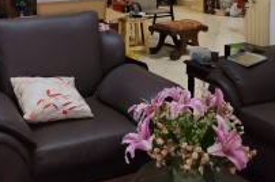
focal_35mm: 60
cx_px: 78
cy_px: -41
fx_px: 458
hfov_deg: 33.0
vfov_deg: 20.9
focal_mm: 4.22
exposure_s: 1/33
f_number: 1.8
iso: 200
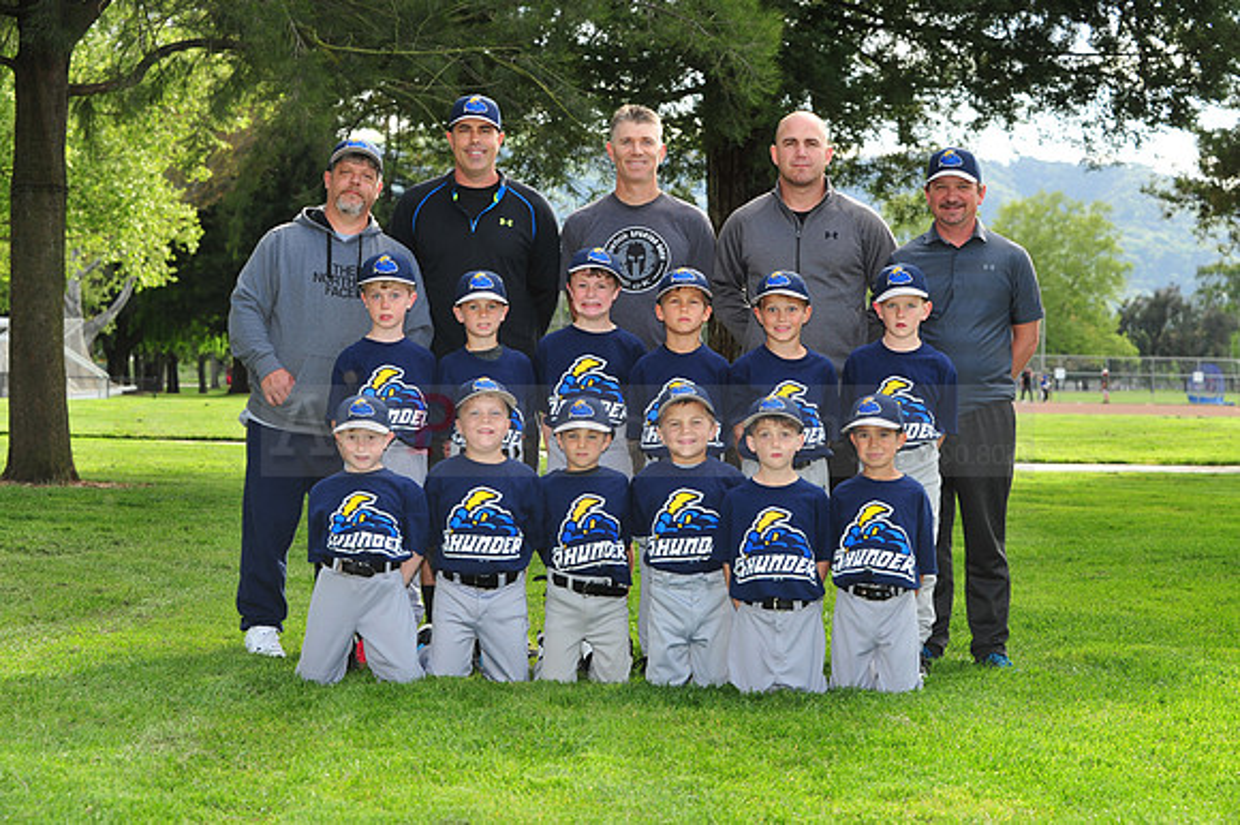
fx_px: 2754
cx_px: 620
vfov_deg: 17.0
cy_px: 412
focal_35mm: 80
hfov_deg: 25.4
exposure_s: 1/320
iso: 320
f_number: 7.1
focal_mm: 80
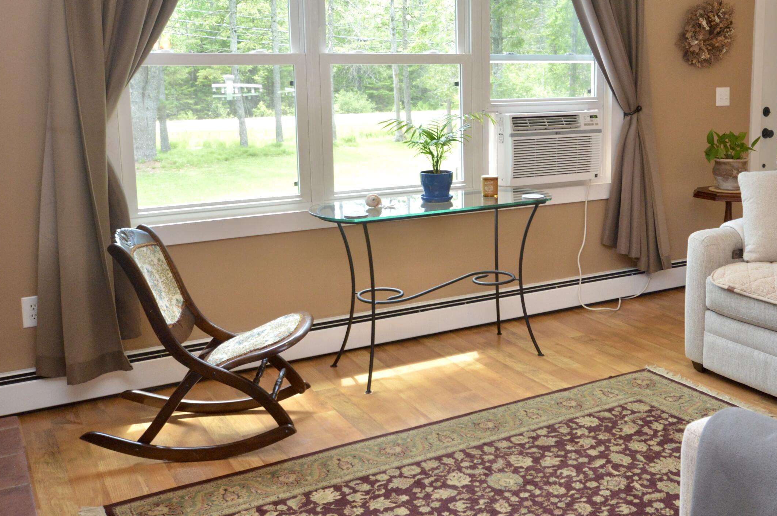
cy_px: 186
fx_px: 819
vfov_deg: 34.8
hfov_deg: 49.6
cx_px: 536
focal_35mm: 38
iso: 720
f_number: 5.6
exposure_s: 1/60
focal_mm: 18
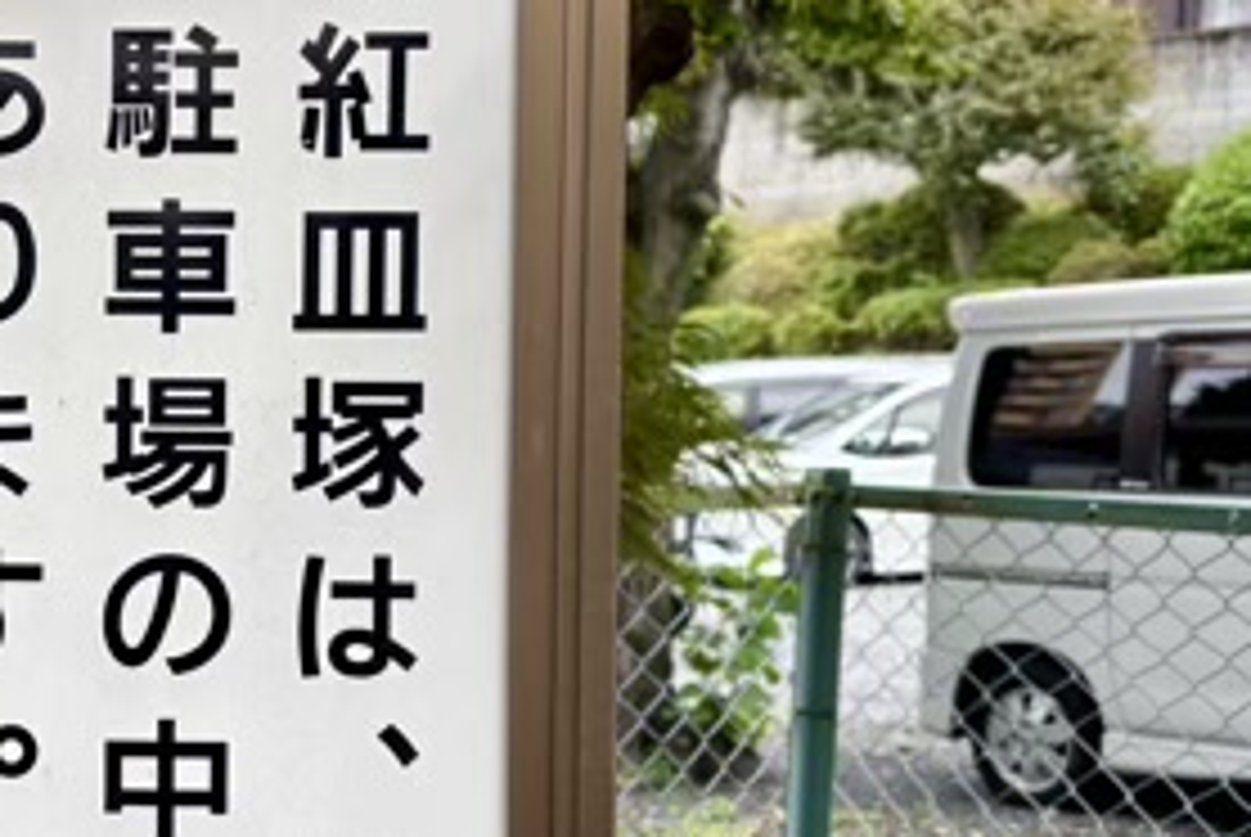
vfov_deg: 20.0
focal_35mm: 68
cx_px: 104
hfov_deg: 28.4
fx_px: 2365
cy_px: 497
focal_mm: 5.96
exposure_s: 1/466
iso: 50
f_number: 1.6
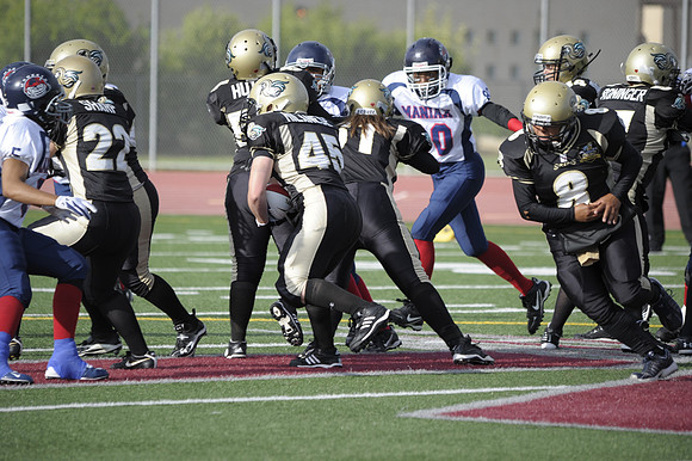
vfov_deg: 3.4
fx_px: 7684
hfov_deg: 5.2
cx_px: 346
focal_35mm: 400
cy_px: 230
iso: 400
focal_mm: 400
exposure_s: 1/1000
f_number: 7.1
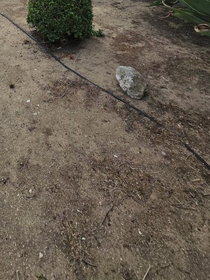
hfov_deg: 38.3
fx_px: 259
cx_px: -9
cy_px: -57
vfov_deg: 40.0
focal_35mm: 32
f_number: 2.2
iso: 25
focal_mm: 1.7
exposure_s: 1/1879
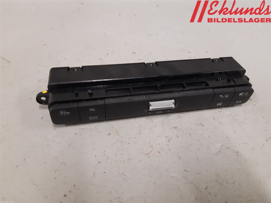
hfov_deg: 67.3
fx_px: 204
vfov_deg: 53.1
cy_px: 102
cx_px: 136
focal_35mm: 26
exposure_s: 1/50
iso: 200
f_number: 1.7
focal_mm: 3.93
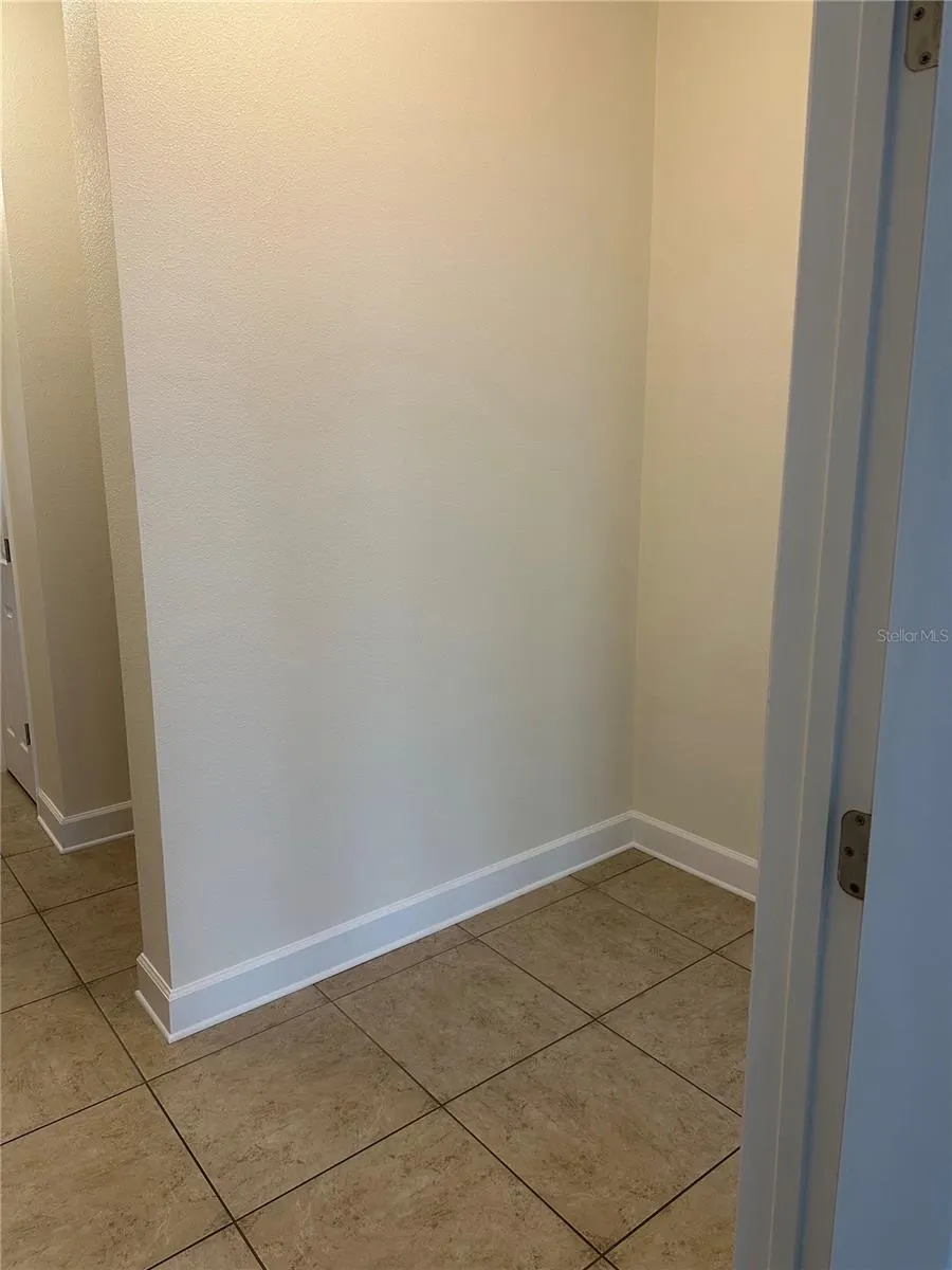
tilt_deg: -10.3
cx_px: 476
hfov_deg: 56.8
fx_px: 880
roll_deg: -1.2
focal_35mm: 24
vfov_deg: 71.6
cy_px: 635
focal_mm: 6.86
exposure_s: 1/120
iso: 200
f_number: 1.78
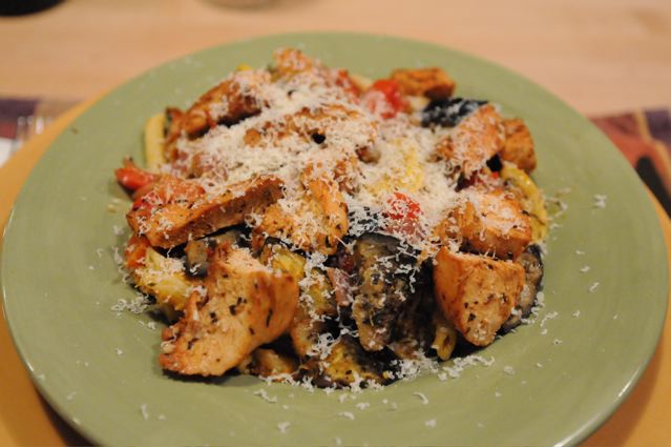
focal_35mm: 36
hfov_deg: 53.2
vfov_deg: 36.8
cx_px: 336
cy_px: 224
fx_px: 670
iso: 3200
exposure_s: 1/200
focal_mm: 24
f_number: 2.8
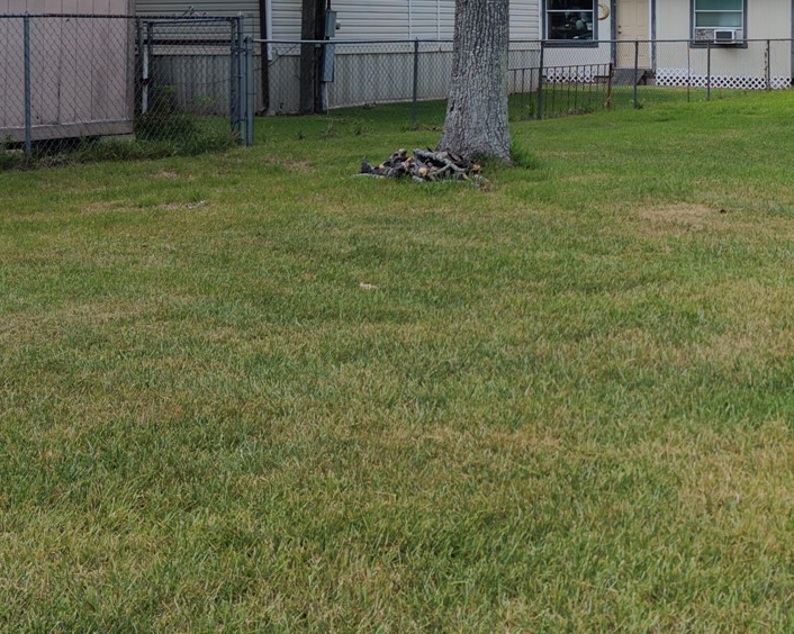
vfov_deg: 22.0
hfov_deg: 26.7
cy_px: 80
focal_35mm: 68
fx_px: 1597
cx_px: 749
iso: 100
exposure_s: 1/725
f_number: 1.8
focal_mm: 8.67
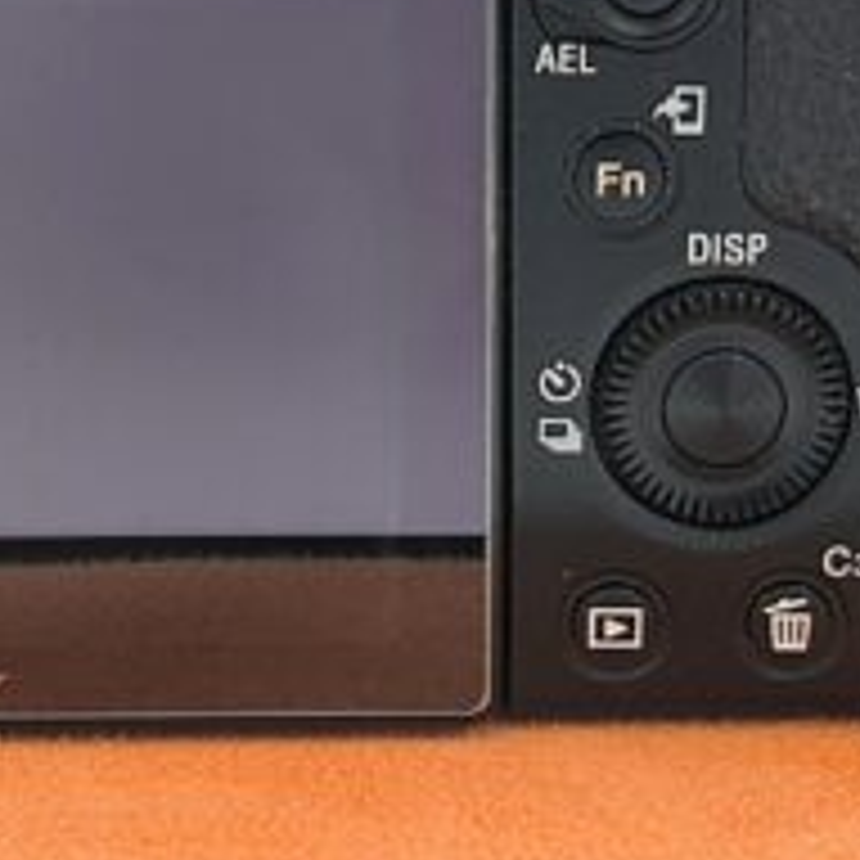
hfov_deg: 28.9
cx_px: 95
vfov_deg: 30.0
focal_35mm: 57
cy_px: 371
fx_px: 1602
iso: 138
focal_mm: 1.83
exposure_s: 1/100
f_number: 2
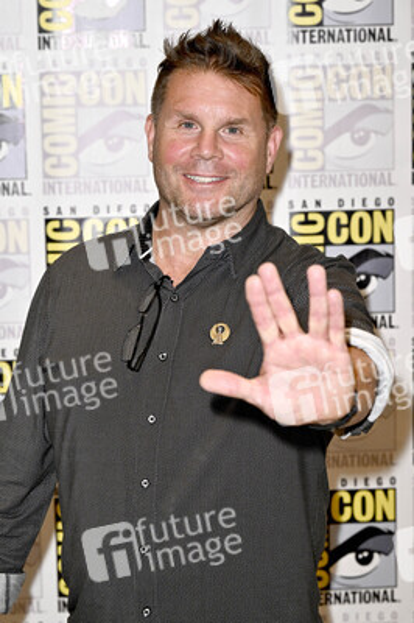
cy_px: 312
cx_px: 207
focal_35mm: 94
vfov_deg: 21.7
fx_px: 1624
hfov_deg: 14.5
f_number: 6.3
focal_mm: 94
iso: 2000
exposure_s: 1/250
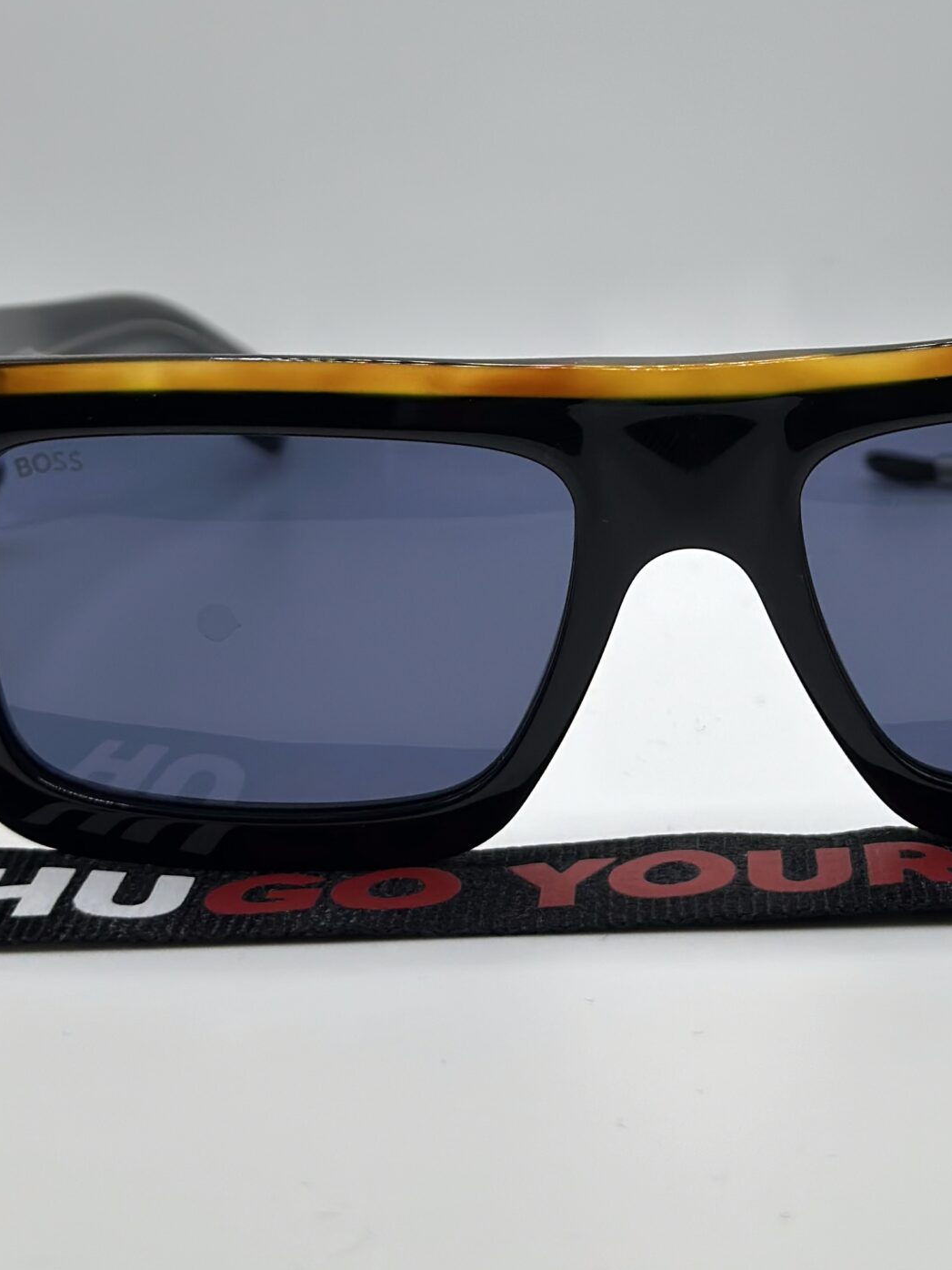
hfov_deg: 16.7
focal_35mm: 88
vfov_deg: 22.1
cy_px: 341
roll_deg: +1.1
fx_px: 3227
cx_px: 708
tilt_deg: -18.0
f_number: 1.78
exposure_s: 1/571
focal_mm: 6.86
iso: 80
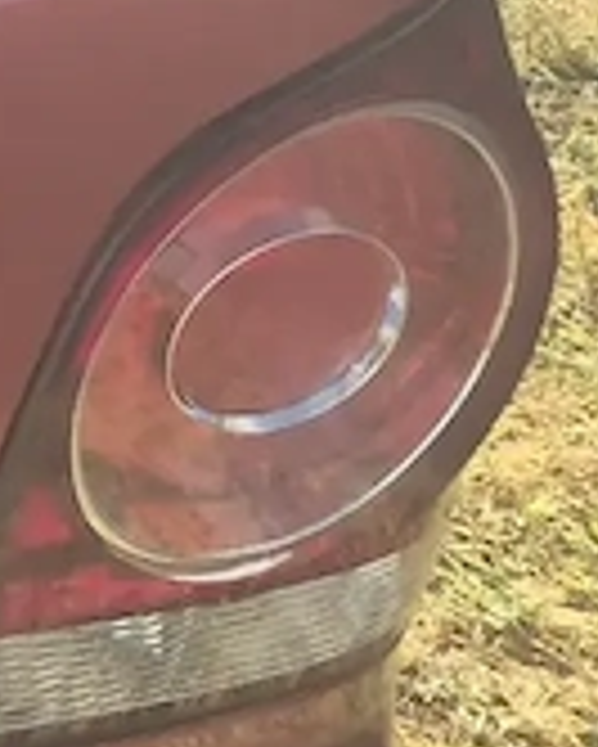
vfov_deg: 13.4
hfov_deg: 8.1
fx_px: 2984
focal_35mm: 135
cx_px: -1632
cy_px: -387
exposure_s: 1/1080
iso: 25
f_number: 1.8
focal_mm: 5.4
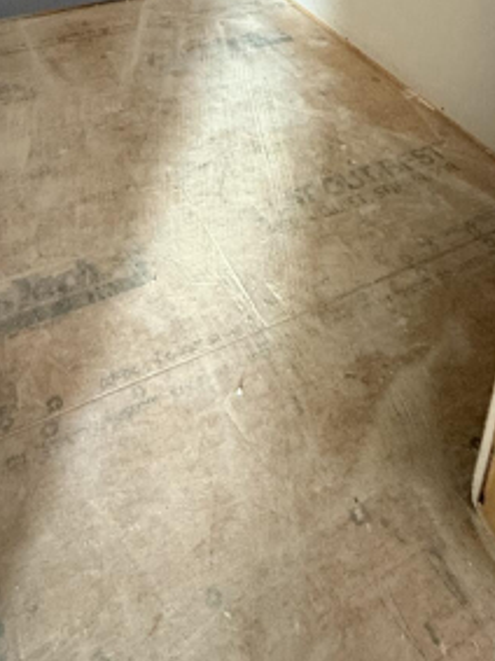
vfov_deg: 41.8
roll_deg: -2.2
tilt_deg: -16.9
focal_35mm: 33
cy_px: -92
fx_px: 630
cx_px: 180
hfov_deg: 42.5
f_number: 2.2
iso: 500
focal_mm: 2.22
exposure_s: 1/17
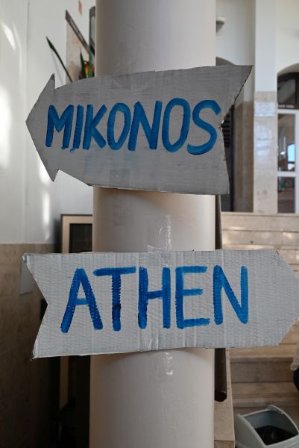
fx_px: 448
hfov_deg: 36.9
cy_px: 224
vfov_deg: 53.1
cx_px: 150
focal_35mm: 36
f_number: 7.1
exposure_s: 1/200
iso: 1600
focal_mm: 36
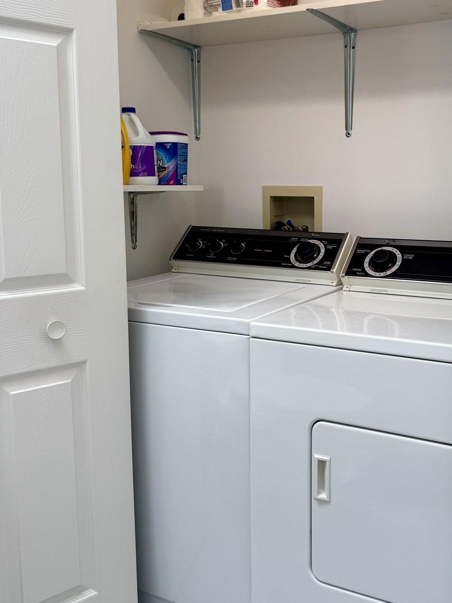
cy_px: 250
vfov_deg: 51.1
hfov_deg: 38.7
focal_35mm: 36
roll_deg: -0.4
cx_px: 334
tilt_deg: -6.7
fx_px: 627
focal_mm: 6.76
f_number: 1.78
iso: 64
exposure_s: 1/153
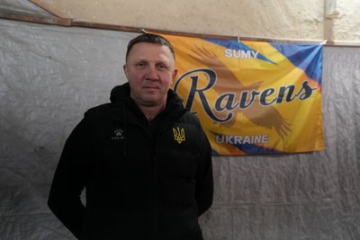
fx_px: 380
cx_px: 180
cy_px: 120
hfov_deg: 50.7
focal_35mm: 38
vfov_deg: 35.1
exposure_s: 1/200
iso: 6400
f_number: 2.8
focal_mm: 38
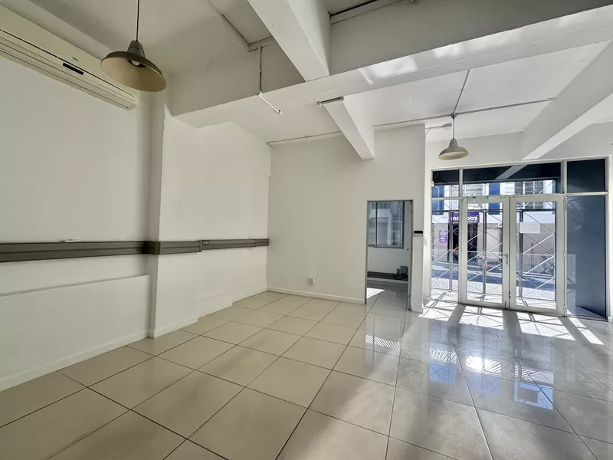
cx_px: 306
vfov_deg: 85.7
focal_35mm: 14
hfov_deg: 102.1
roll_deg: -2.2
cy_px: 230
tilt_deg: +0.6
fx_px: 248
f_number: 2.2
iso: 40
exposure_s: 1/243
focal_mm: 2.22
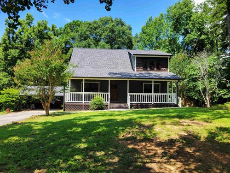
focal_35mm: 26
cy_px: 86
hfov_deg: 67.3
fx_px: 173
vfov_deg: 53.1
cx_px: 115
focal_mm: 5.4
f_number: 1.8
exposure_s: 1/900
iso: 40
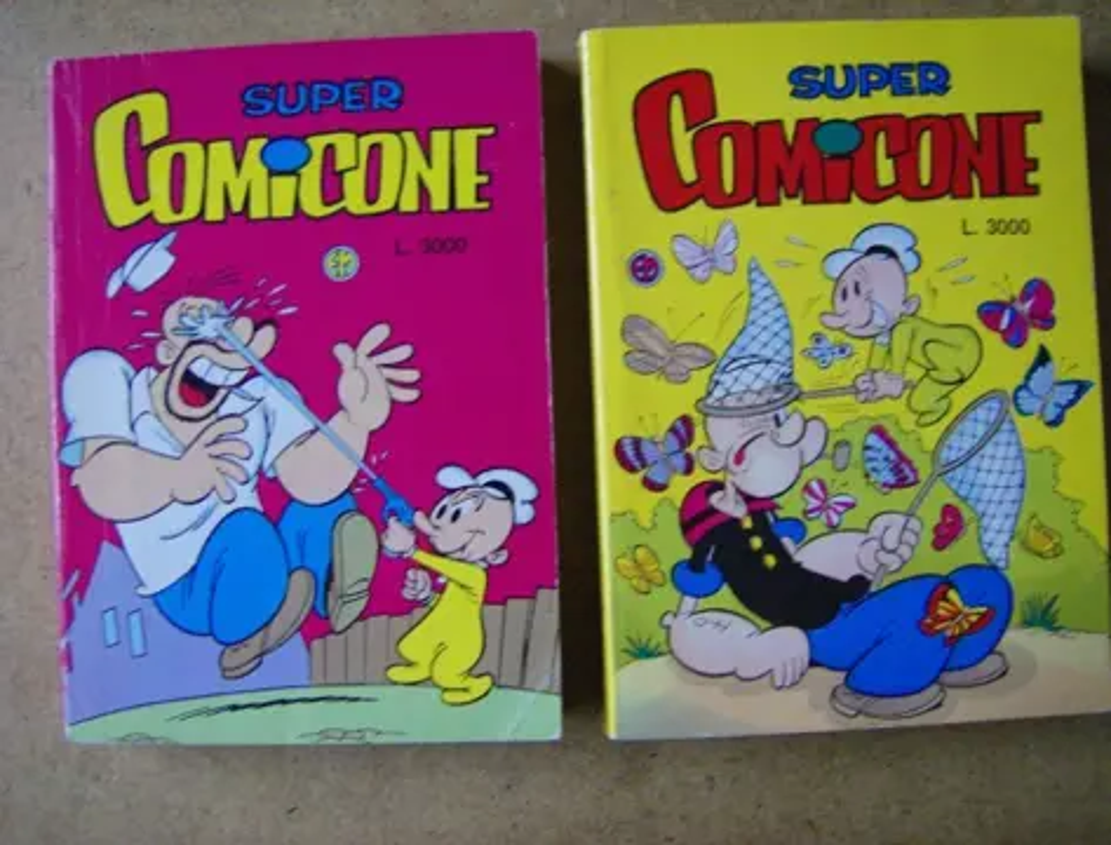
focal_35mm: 36
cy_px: 422
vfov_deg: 40.0
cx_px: 556
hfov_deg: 51.1
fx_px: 1162
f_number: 2.8
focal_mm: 6
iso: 200
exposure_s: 1/21.8
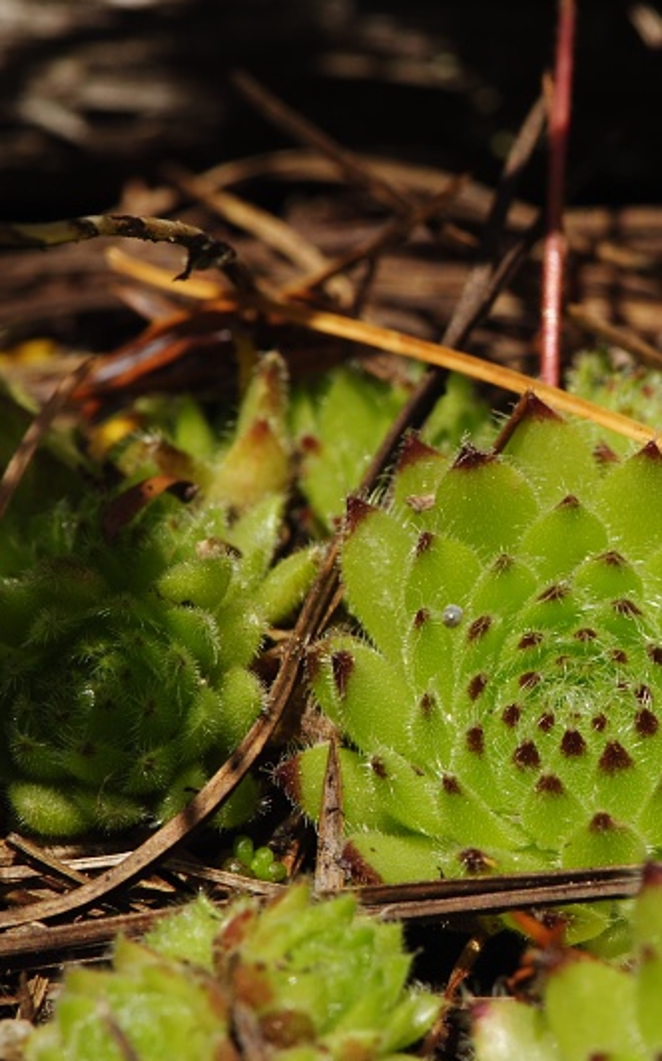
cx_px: 742
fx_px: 5657
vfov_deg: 10.7
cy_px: 529
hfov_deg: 6.7
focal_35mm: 196
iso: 100
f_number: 13
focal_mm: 85
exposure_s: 1/125
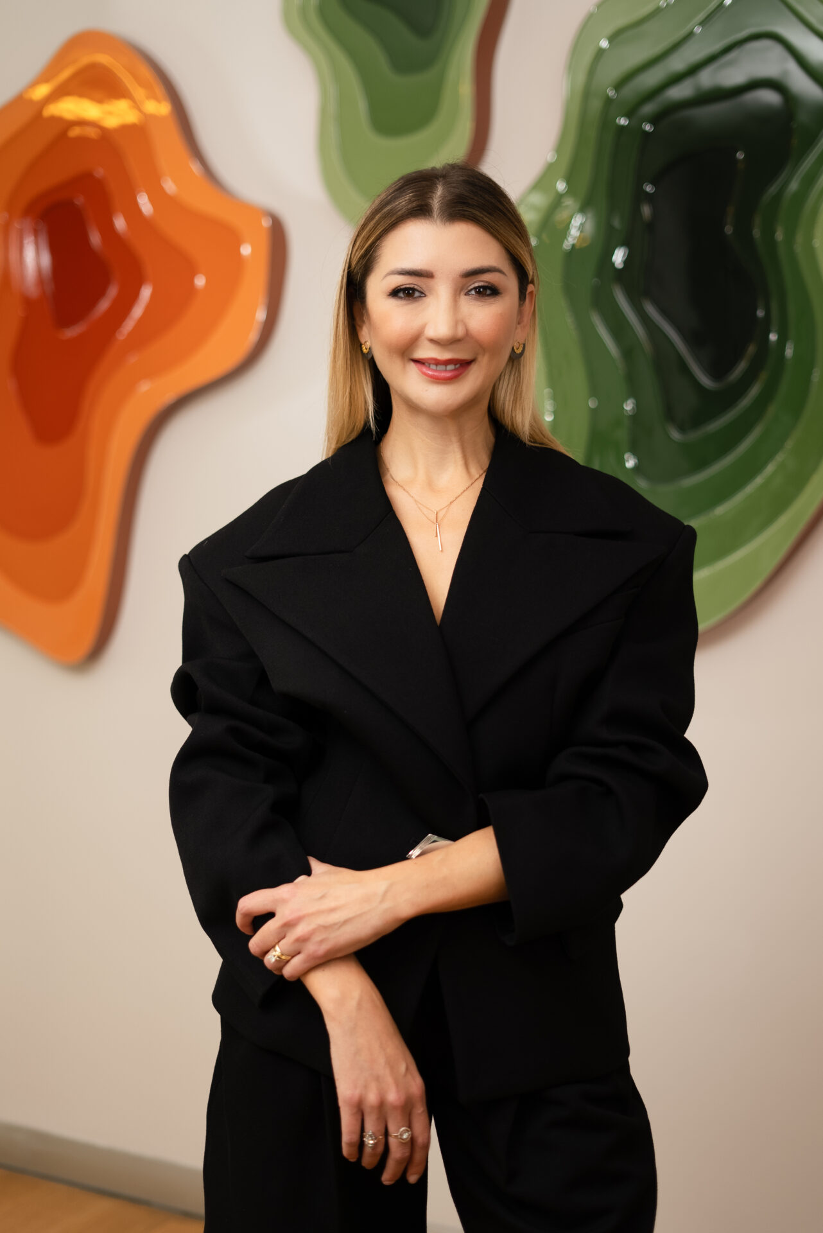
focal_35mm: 50
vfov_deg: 39.6
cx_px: 412
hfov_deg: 27.0
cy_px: 616
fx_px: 1713
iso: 200
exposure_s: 1/500
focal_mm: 50
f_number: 2.2
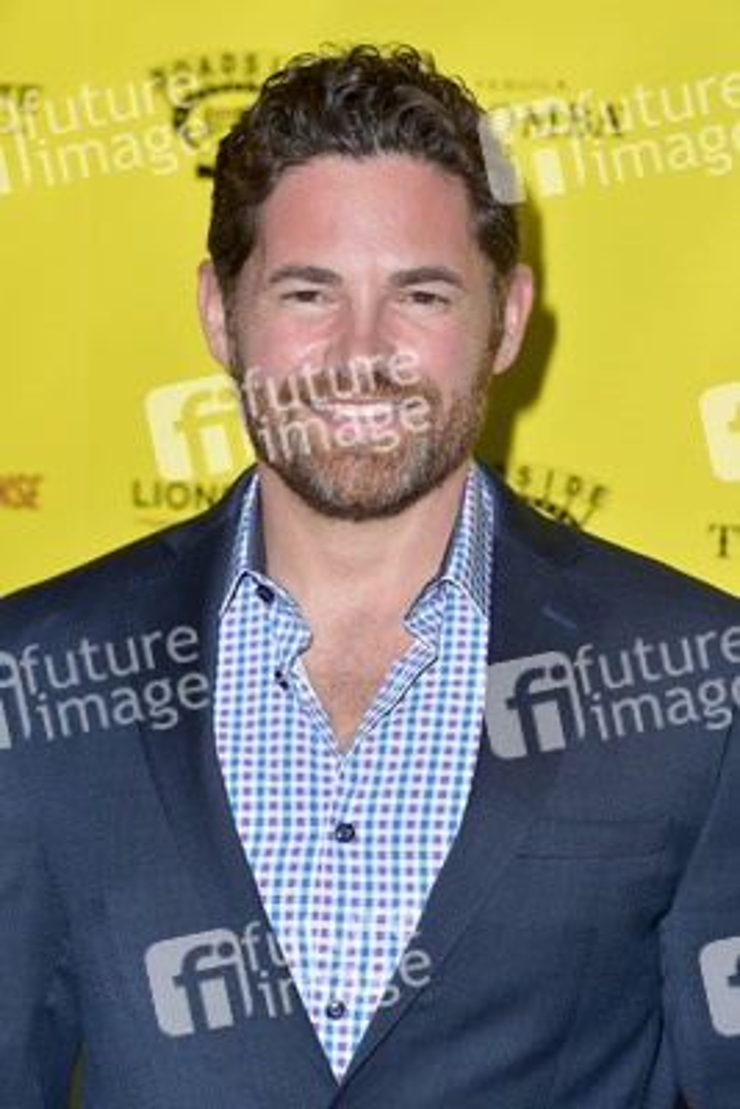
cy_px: 554
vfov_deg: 17.6
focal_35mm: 116
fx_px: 3573
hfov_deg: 11.8
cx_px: 370
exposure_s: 1/250
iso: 250
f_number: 6.3
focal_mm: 116
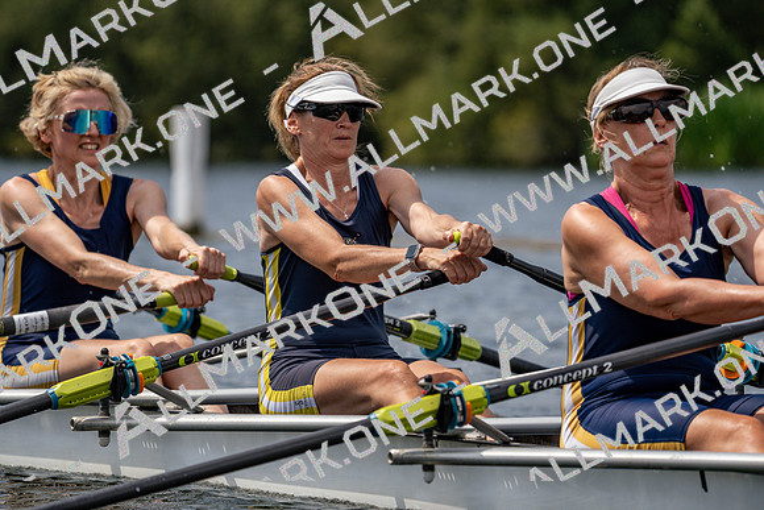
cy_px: 255
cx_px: 382
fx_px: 6325
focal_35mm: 298
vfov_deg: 4.6
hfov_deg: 6.9
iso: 200
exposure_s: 1/1600
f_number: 5.6
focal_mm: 298
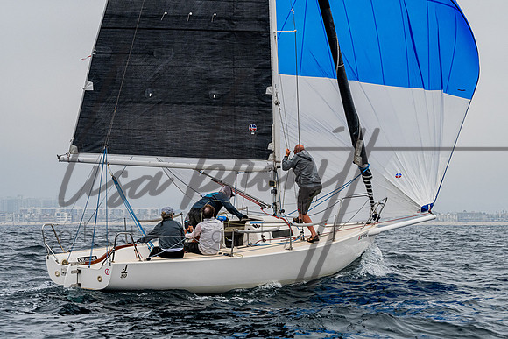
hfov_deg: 12.5
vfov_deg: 8.4
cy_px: 161
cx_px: 252
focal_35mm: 164
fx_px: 2320
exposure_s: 1/4000
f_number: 10
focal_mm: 140
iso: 1250
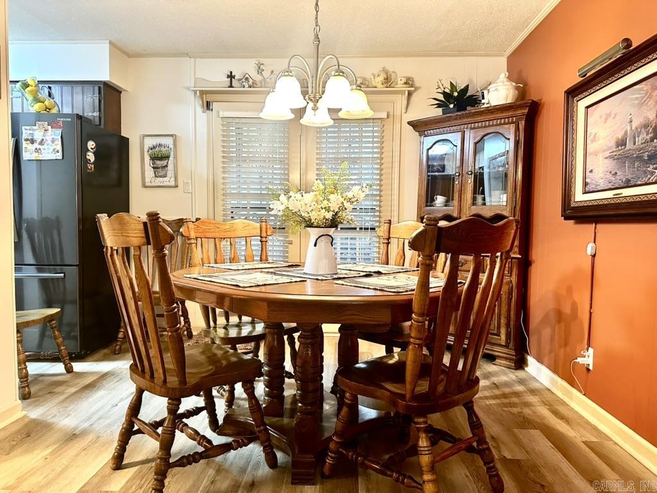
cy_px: 246
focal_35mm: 24
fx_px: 456
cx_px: 328
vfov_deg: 56.8
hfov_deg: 71.6
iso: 500
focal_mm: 6.86
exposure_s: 1/60
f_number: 1.78
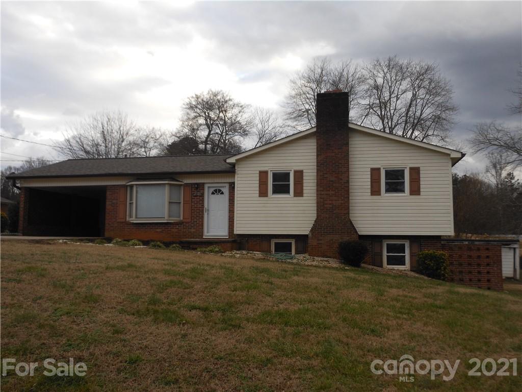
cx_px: 261
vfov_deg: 42.9
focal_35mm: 33
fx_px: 498
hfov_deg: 55.4
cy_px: 196
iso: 80
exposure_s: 1/160
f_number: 4
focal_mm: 5.9
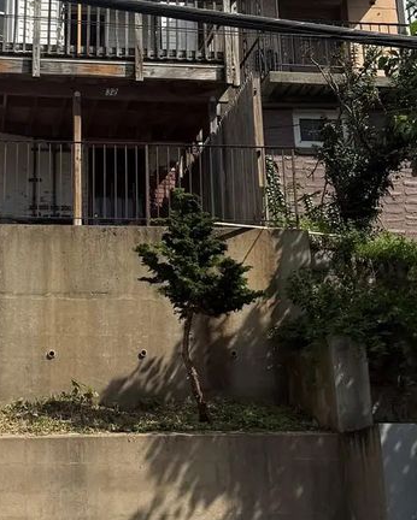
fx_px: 1141
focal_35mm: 74
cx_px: 128
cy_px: 90
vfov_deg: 25.2
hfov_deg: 20.6
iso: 80
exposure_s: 1/8130
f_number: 1.78
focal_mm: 6.76
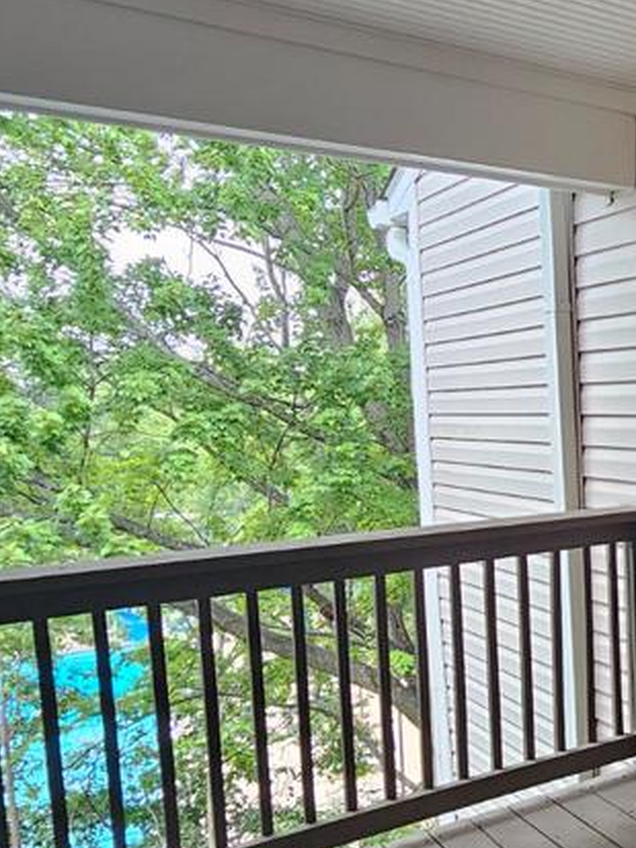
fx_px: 832
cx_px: 761
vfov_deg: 53.8
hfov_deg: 33.9
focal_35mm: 34
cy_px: 476
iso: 125
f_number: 2.2
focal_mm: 2.2
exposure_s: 1/77.4
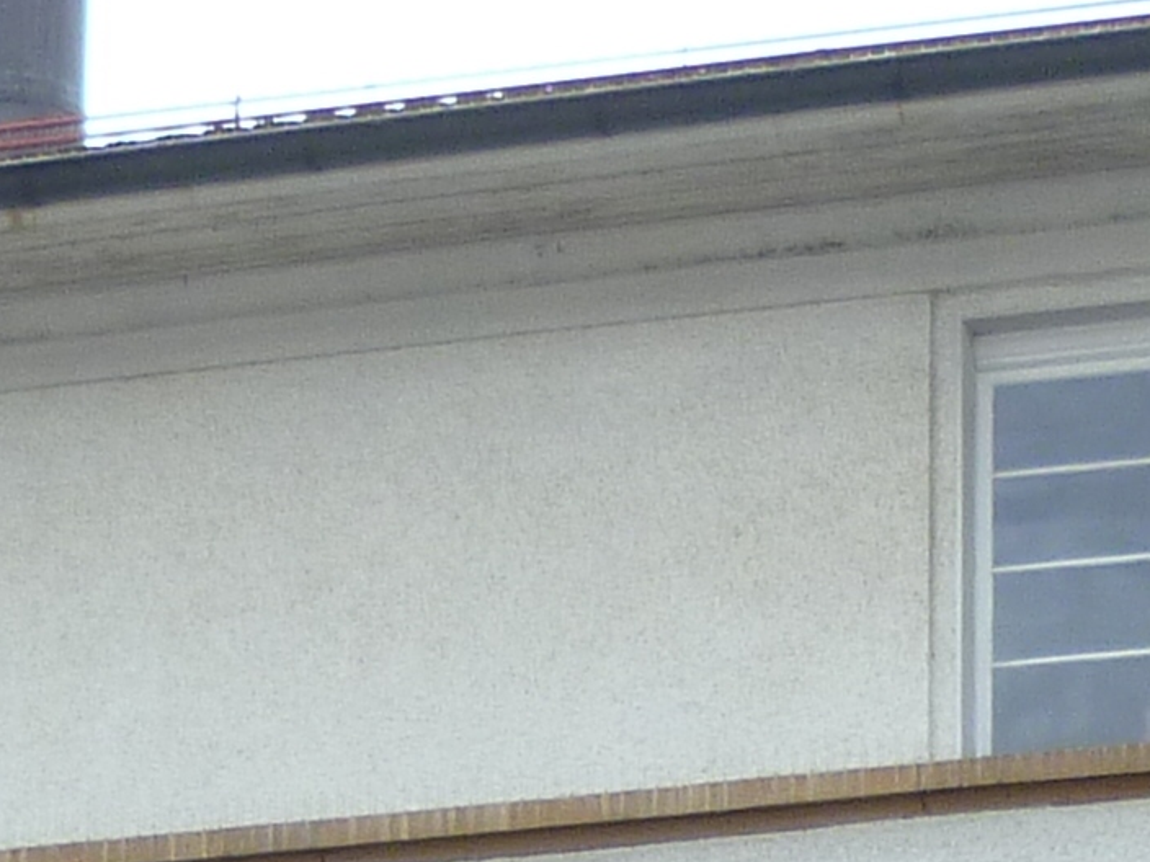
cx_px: 817
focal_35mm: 227
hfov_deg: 8.7
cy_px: 2286
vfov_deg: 6.2
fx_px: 7541
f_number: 3.1
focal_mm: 6.6
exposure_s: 1/100
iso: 80
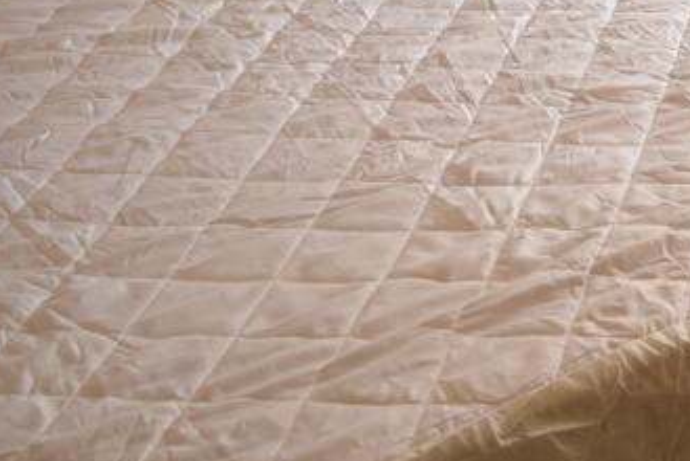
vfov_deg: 16.1
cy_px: 51
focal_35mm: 84
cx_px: 782
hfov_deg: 22.6
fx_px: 1611
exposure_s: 1/60
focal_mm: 18
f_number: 4
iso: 800
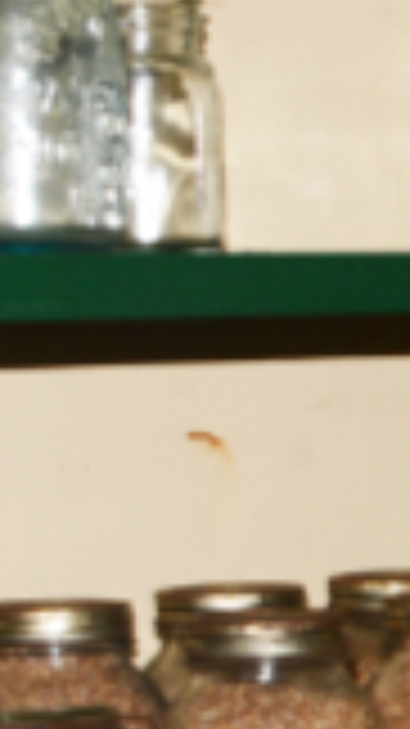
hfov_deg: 5.5
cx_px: 1856
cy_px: 846
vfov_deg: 11.7
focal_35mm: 181
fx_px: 3502
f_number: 10
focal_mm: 28
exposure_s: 1/250
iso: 200
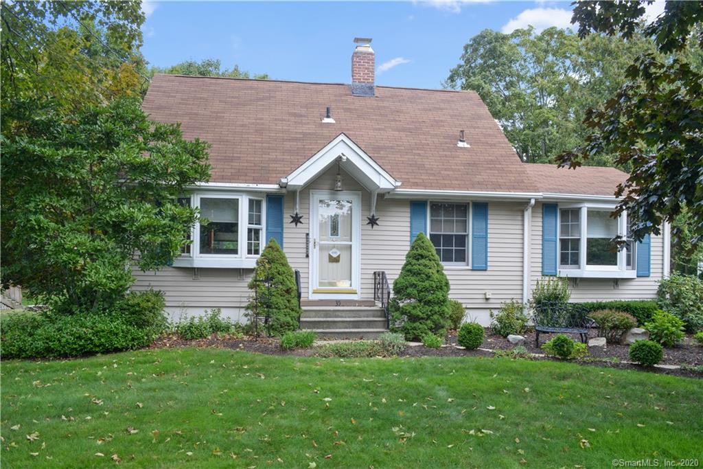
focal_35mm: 31
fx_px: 605
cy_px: 234
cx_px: 352
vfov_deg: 42.3
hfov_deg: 60.3
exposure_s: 1/640
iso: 1250
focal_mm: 31
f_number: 9
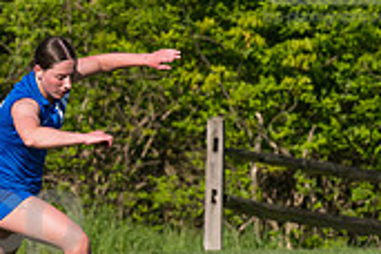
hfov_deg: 2.0
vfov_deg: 1.4
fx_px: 10741
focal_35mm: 1015
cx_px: 16
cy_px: 252
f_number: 5.6
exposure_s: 1/1600
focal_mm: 200
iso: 250
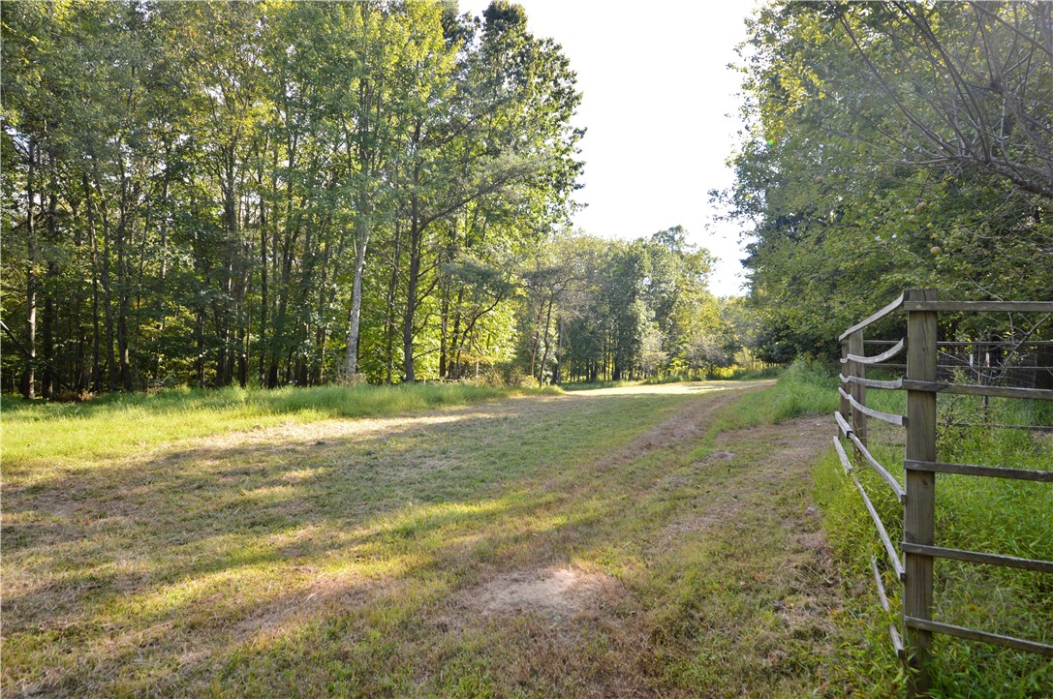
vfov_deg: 67.2
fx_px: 526
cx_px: 526
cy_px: 350
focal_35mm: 18
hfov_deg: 90.1
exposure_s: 1/125
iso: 125
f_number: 5.6
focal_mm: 12
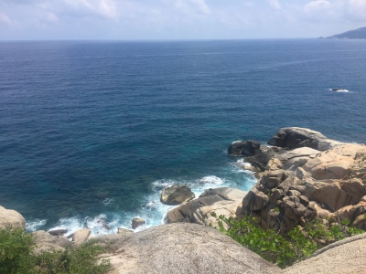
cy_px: 137
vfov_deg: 48.2
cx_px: 183
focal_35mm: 29
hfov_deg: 61.7
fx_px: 307
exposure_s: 1/2475
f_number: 2.2
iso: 32
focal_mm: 4.15
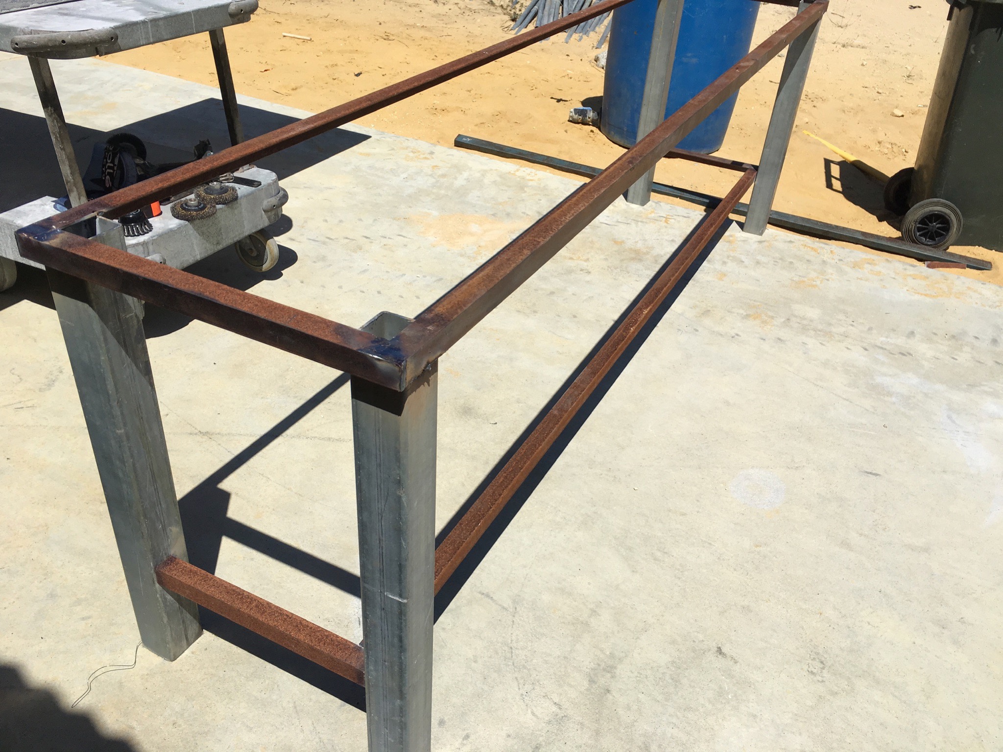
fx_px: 840
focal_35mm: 29
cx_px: 502
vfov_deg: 48.2
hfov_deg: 61.7
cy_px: 376
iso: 25
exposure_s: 1/3205
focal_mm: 4.15
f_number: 2.2
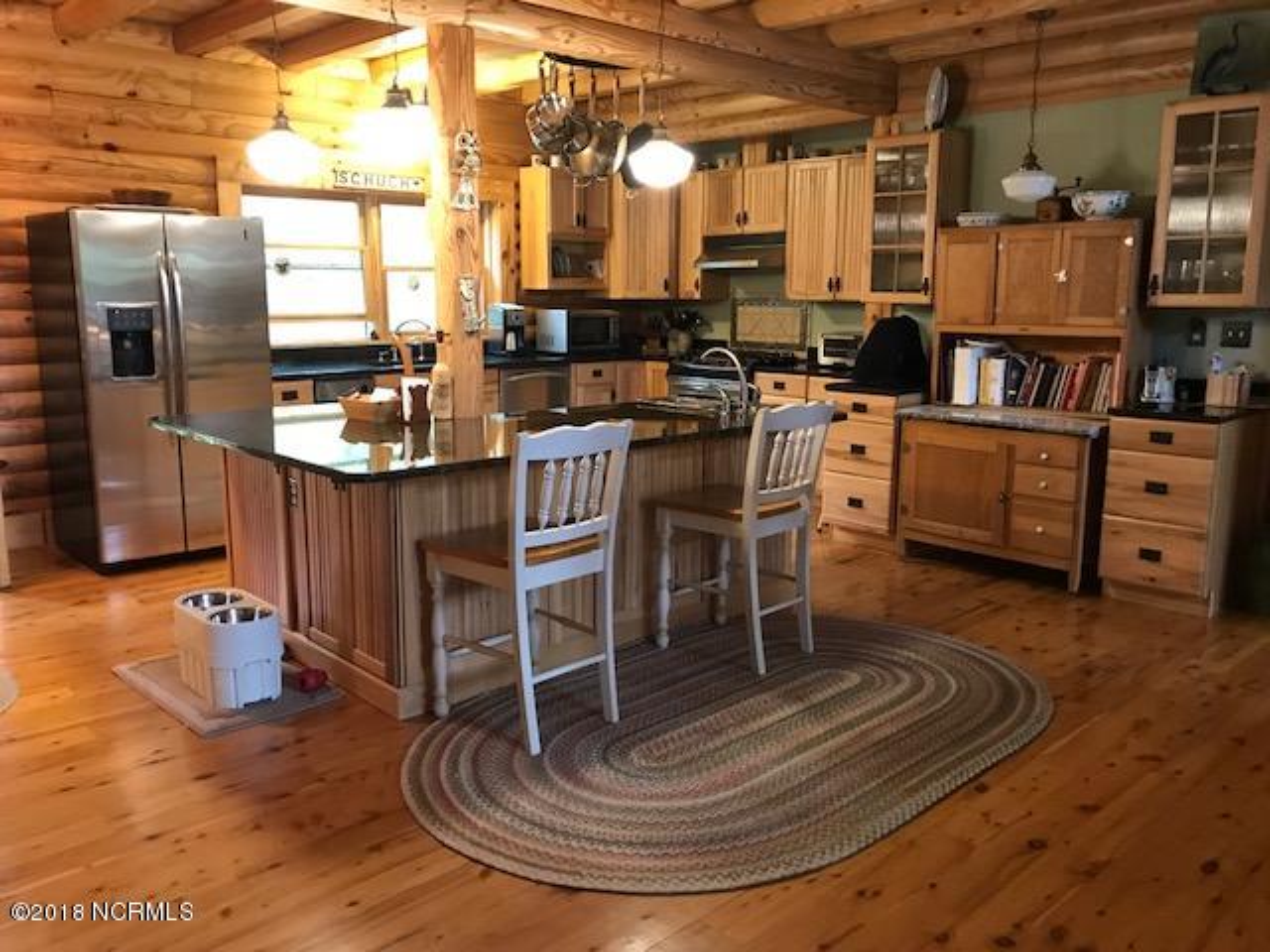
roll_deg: -0.3
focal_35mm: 28
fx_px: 1027
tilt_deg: -9.7
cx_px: 635
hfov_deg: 63.4
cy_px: 476
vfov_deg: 49.7
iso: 100
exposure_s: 1/11
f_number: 1.8
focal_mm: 3.99
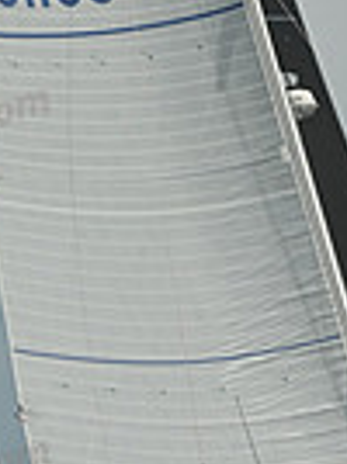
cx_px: 231
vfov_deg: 6.8
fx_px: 3915
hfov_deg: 5.1
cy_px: -76
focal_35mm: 292
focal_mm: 70
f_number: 14
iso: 320
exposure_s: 1/1250
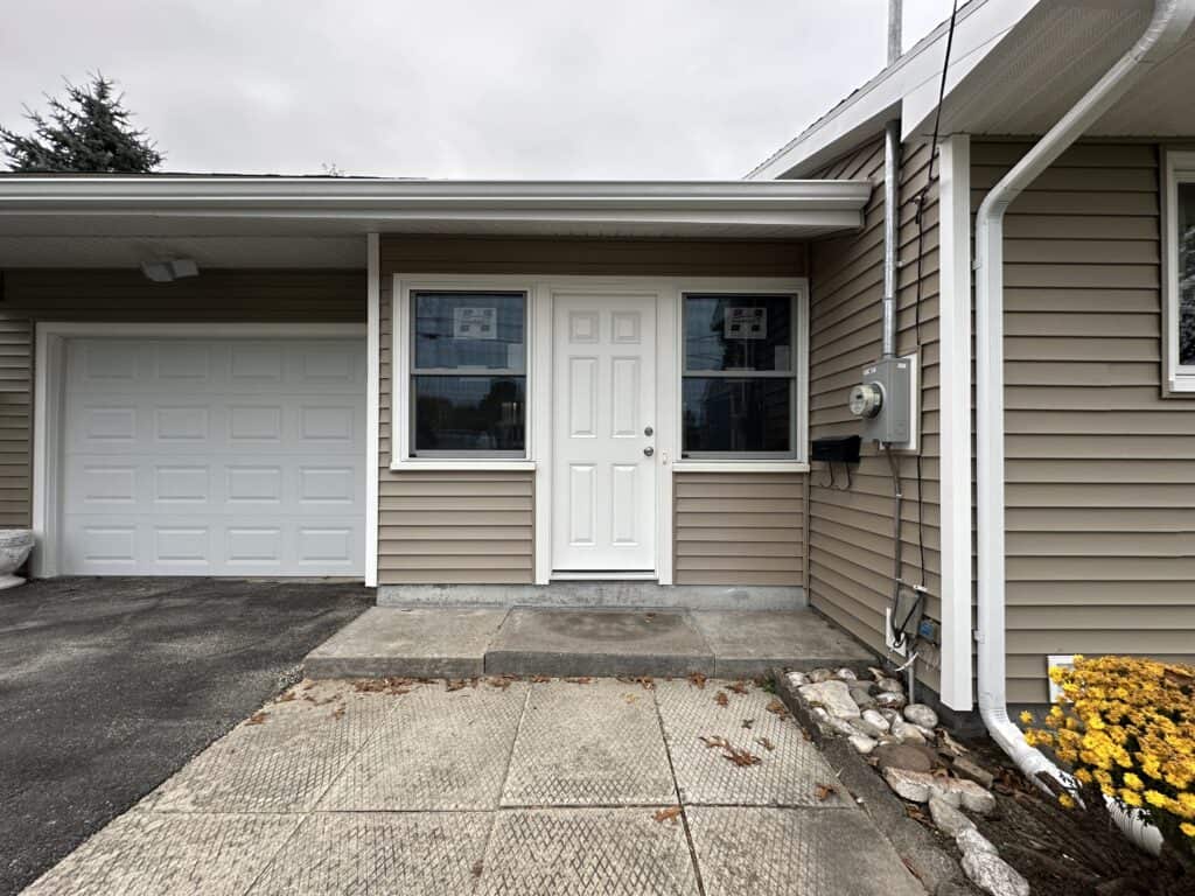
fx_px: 483
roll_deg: +0.2
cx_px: 598
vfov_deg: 85.7
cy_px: 448
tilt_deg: +1.3
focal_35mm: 14
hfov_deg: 102.1
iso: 64
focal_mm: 2.22
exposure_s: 1/99
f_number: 2.2
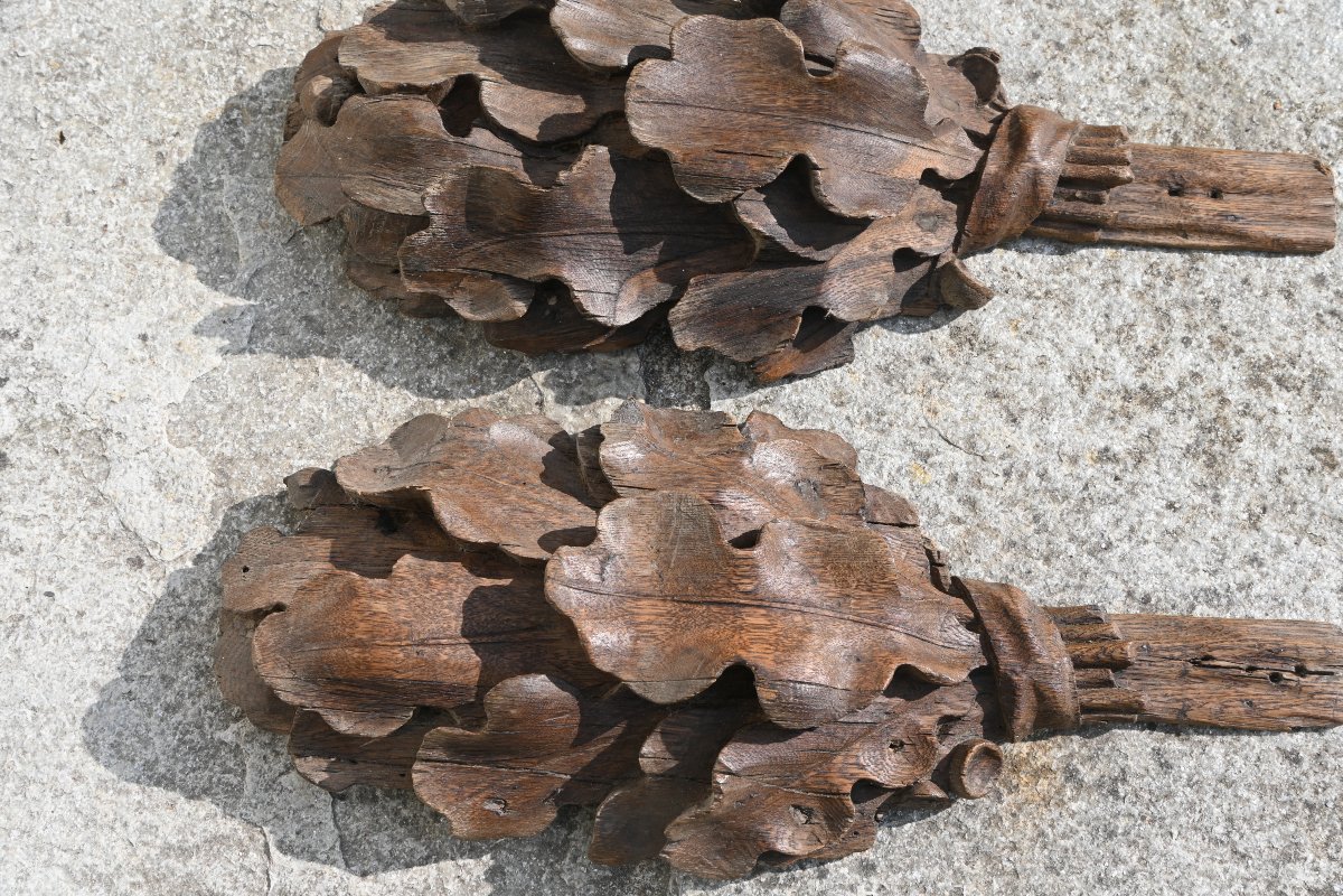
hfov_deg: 40.0
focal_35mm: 50
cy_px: 448
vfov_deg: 27.3
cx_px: 672
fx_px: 1846
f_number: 7.1
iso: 100
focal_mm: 33
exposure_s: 1/400
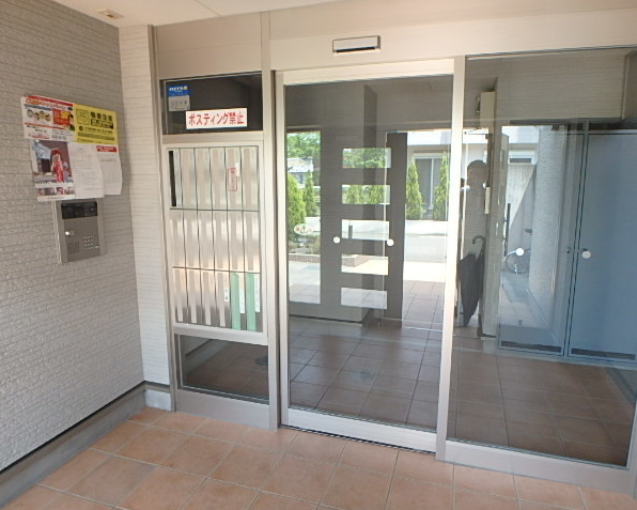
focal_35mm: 22
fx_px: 415
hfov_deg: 75.0
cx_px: 336
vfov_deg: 63.1
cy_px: 256
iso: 200
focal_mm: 3.7
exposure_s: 1/40
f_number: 3.5
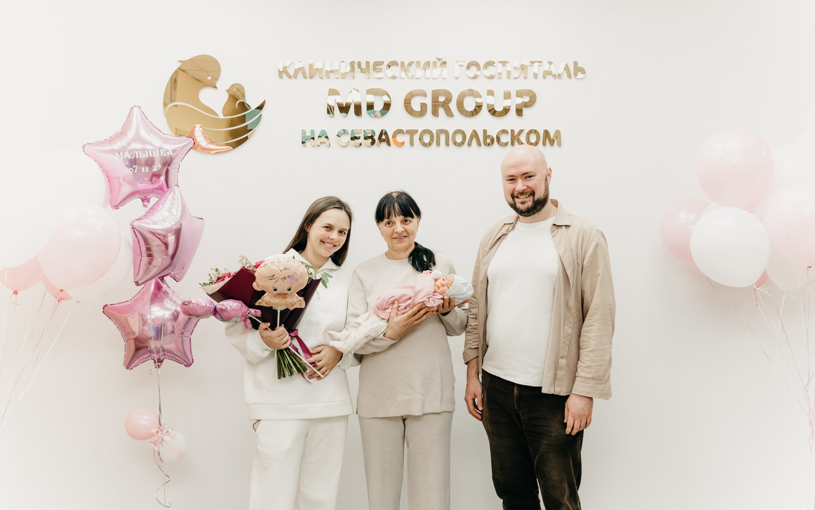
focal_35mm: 39
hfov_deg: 49.9
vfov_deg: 32.5
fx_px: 875
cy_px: 261
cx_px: 411
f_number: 4
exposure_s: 1/160
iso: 200
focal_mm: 38
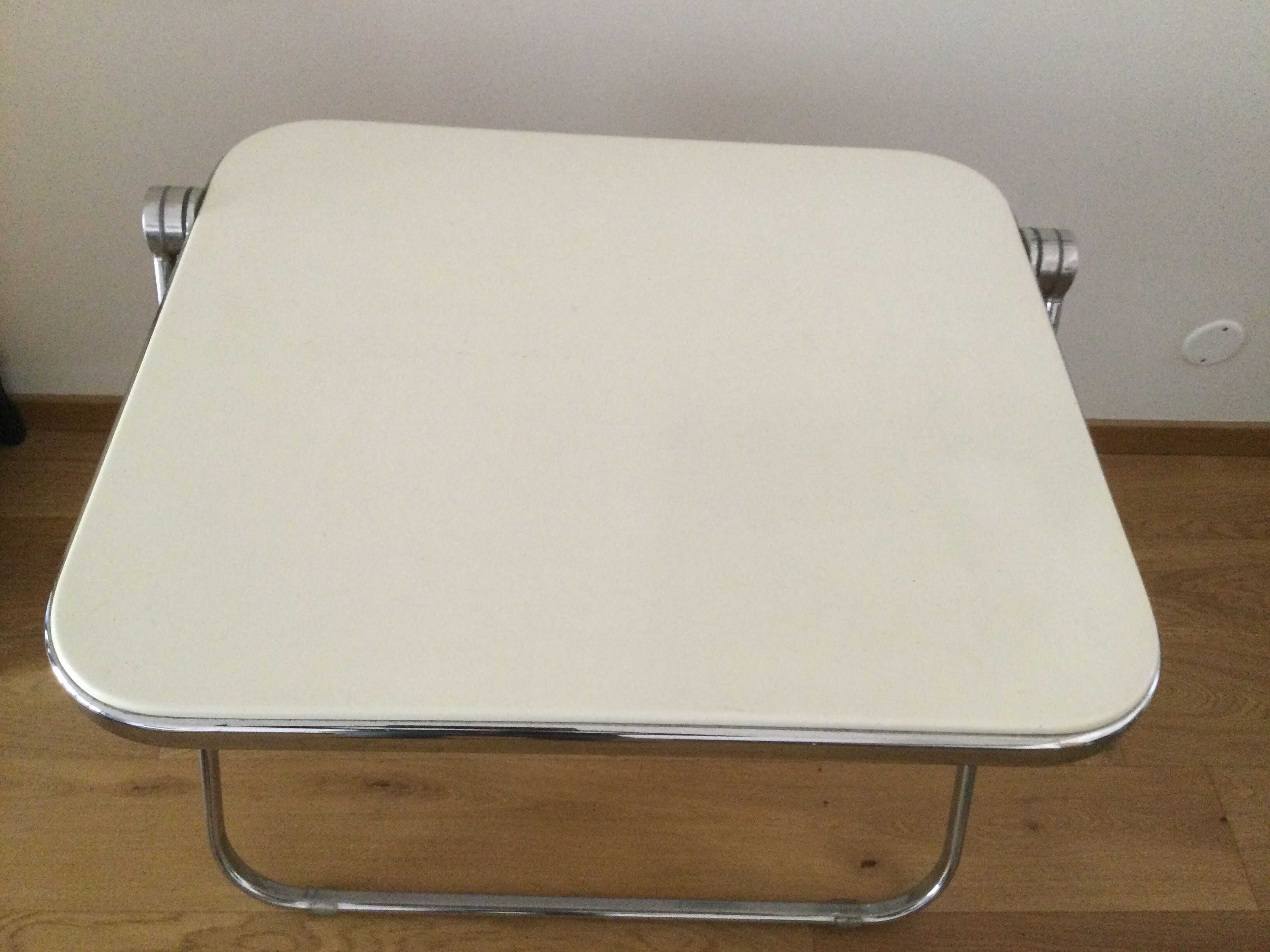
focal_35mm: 31
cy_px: 476
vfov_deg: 45.4
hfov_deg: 58.4
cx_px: 635
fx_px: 1137
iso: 200
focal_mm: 3.3
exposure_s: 1/20
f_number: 2.4
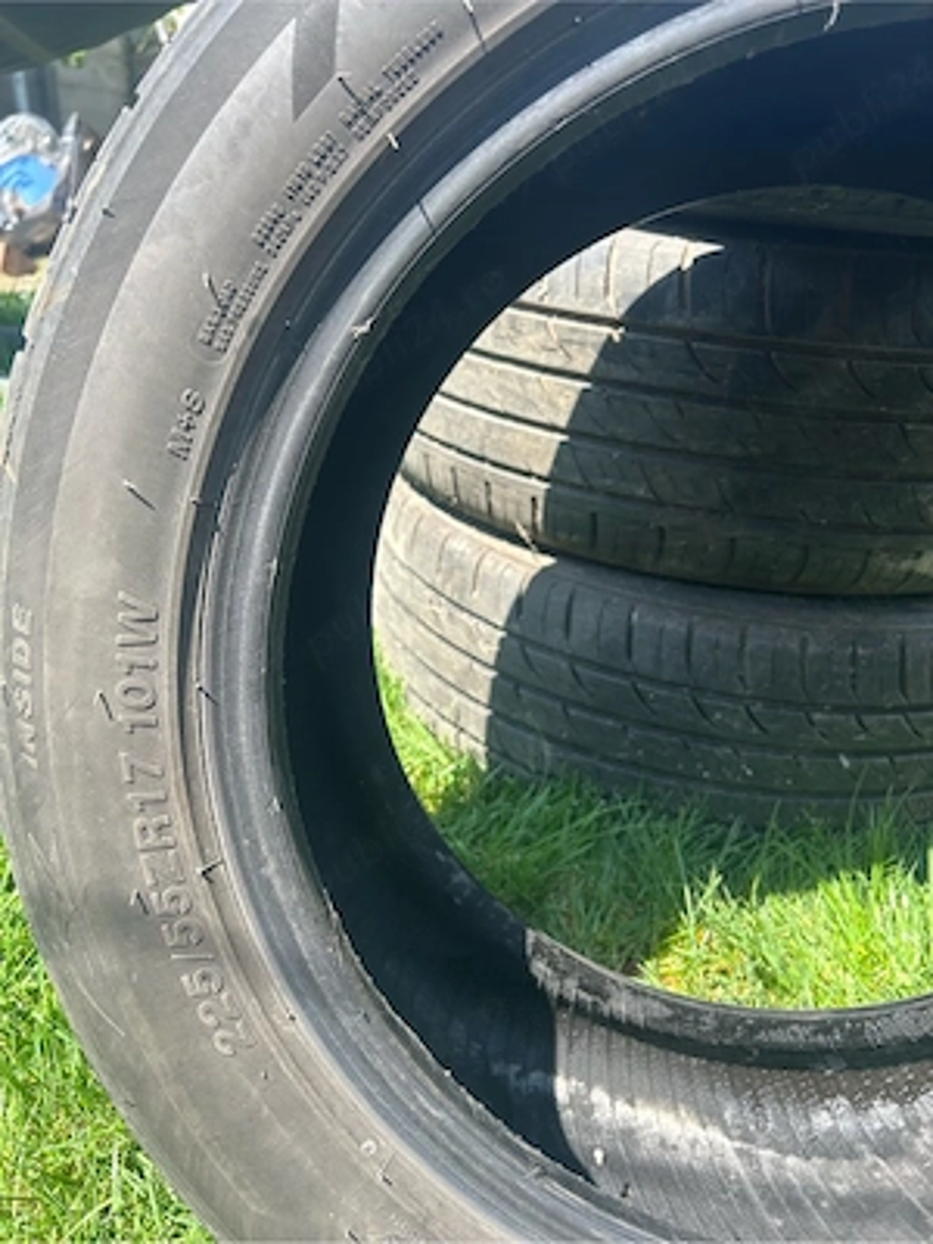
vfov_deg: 67.3
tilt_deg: -25.4
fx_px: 934
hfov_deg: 53.1
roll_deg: -4.3
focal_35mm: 26
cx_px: 466
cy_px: 622
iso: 50
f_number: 1.5
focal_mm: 5.7
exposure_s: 1/696
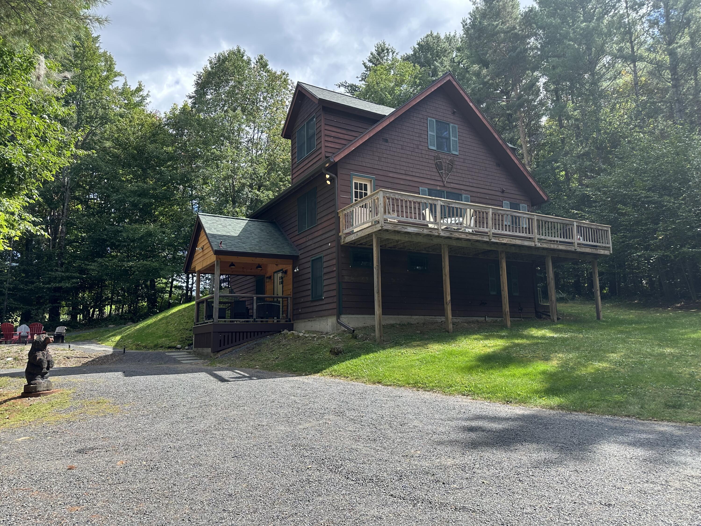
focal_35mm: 24
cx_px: 350
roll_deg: +1.0
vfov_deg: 56.8
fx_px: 486
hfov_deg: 71.6
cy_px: 263
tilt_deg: +9.0
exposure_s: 1/1321
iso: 80
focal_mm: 6.86
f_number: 1.78
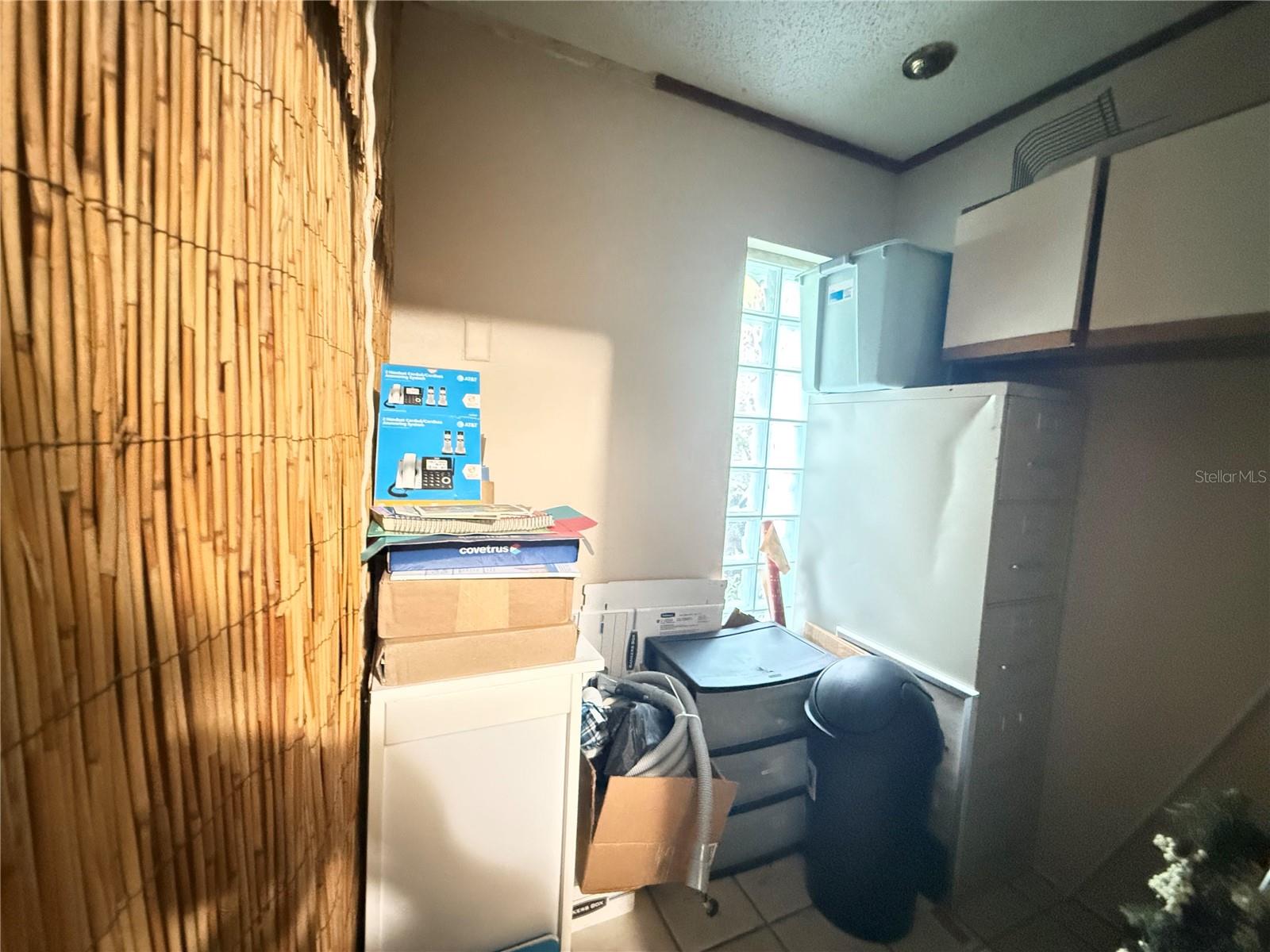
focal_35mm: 14
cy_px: 476
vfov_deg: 85.7
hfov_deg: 102.1
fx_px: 514
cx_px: 635
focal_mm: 2.22
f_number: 2.2
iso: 3200
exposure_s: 1/15
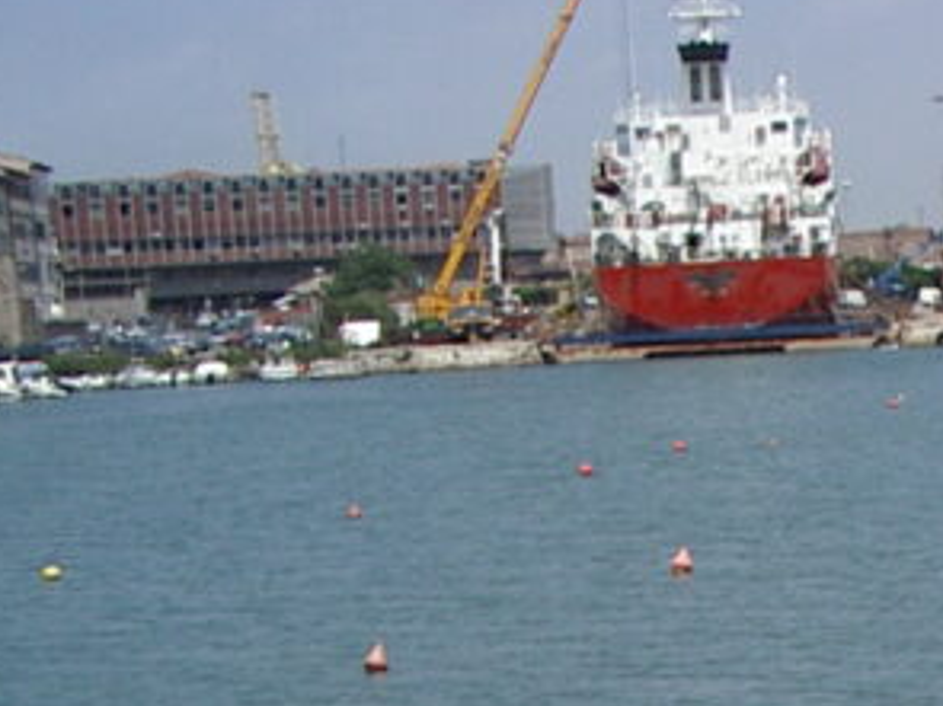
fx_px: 3594
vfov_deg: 10.7
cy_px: 1131
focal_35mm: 132
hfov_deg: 13.8
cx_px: 1512
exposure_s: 1/500
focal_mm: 5.8
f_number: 4.8
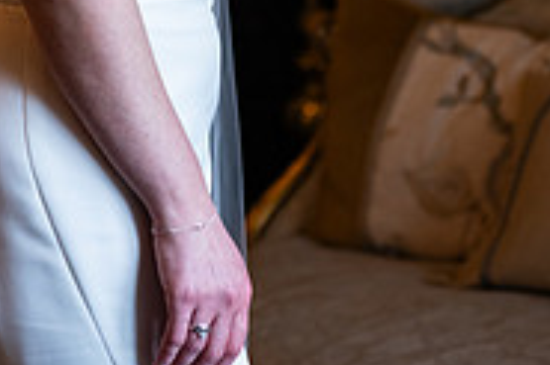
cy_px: -234
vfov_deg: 6.0
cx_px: 190
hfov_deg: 9.2
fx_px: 3419
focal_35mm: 224
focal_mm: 92
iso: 400
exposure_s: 1/160
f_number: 3.5
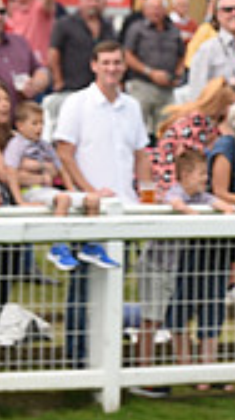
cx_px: 618
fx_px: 5439
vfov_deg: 4.4
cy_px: 226
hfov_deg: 2.5
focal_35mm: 489
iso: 500
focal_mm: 135
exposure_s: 1/2000
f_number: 5.6
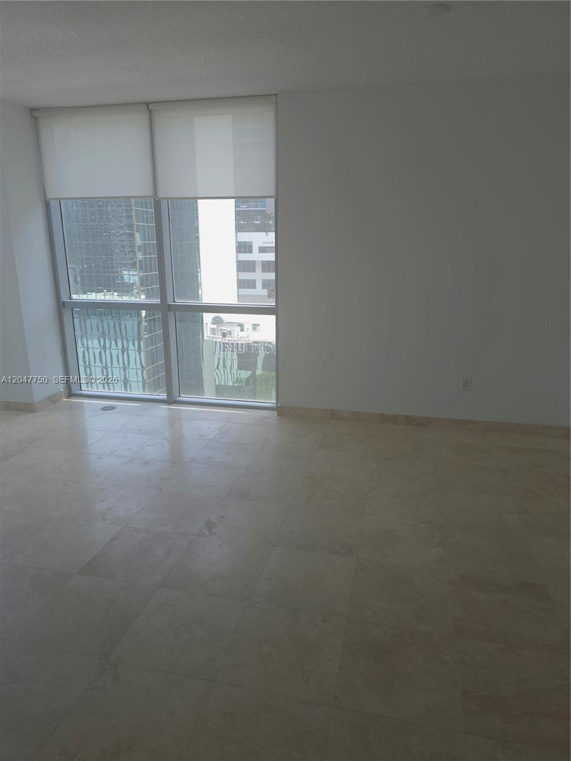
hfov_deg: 58.9
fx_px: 506
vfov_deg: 73.9
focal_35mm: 23
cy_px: 380
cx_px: 286
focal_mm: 6.3
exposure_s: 1/60
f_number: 1.7
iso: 16
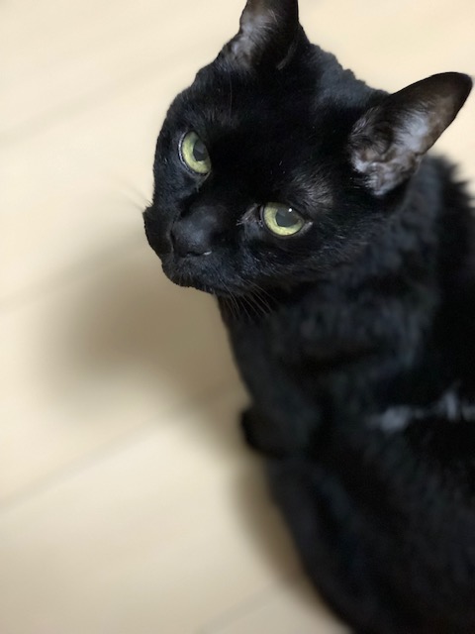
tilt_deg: -60.6
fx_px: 1043
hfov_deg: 25.7
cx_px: 238
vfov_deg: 33.8
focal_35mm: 57
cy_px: 317
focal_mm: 6.6
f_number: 2.8
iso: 1250
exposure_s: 1/33
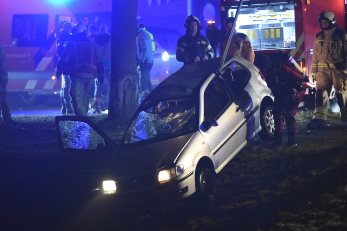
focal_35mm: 300
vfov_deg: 4.6
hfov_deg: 6.9
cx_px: 174
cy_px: 116
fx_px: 2891
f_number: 2.8
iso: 5000
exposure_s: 1/50
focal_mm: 200
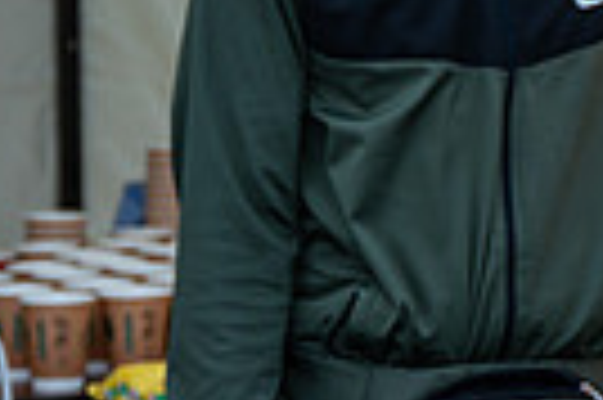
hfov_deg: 10.1
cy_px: 25
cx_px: 1166
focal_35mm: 191
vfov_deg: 7.2
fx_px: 3195
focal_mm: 44
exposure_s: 1/250
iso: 100
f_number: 2.8
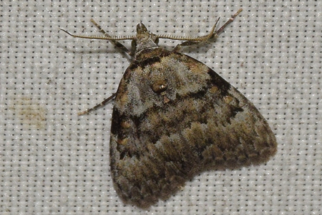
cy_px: 108
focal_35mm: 210
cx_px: 161
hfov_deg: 9.8
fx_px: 1878
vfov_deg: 6.5
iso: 500
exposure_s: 1/160
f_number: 14
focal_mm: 140
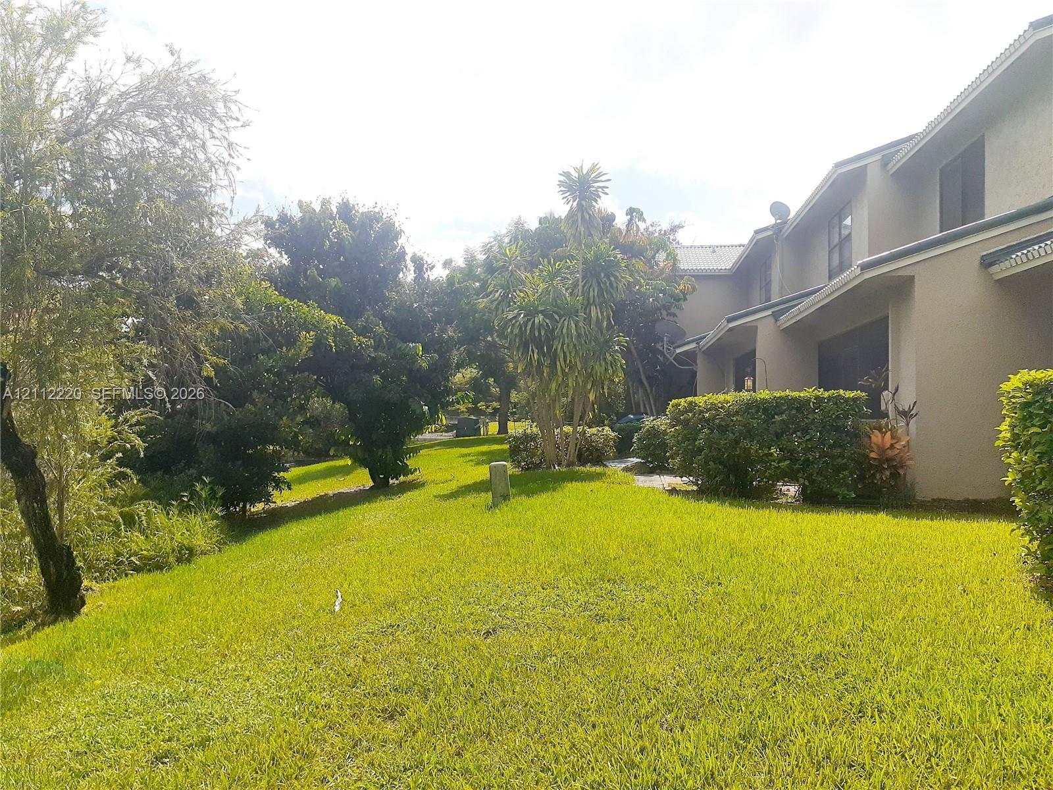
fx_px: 821
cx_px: 526
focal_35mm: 27
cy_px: 395
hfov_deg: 65.3
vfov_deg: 51.4
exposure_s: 1/2375
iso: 40
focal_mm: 3.6
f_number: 1.9
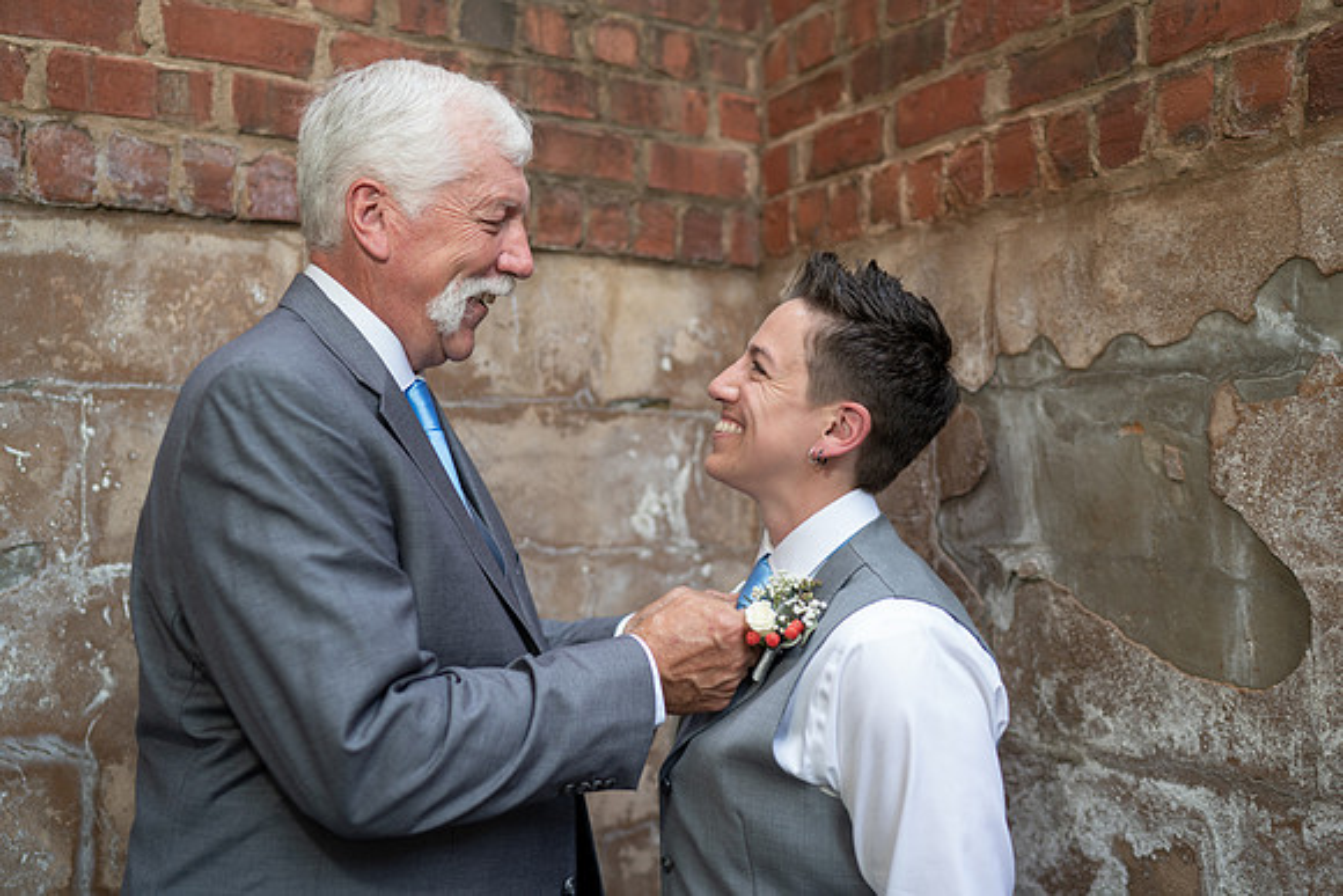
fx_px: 1306
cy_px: 448
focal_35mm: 35
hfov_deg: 54.4
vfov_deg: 37.9
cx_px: 672
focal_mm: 35
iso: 50
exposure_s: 1/250
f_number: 2
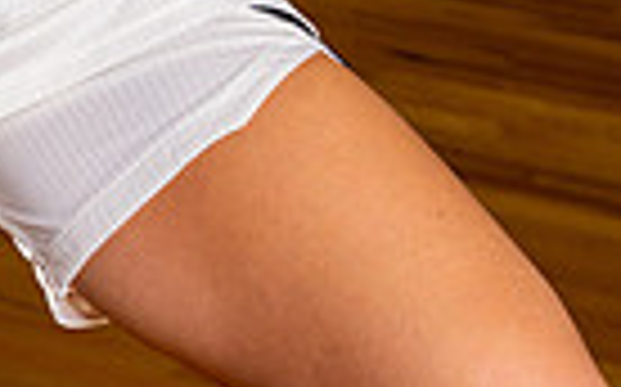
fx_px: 3247
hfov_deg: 10.8
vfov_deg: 6.5
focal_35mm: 192
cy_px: -562
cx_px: -45
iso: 640
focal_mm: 57.9
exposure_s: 1/200
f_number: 7.1
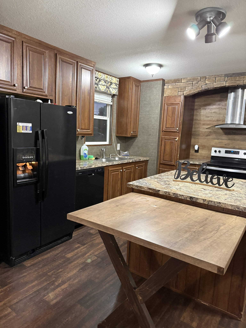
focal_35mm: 24
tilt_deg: -6.8
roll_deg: -1.8
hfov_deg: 56.8
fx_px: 227
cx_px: 123
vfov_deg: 71.6
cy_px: 164
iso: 640
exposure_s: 1/60
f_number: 1.78
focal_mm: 6.76
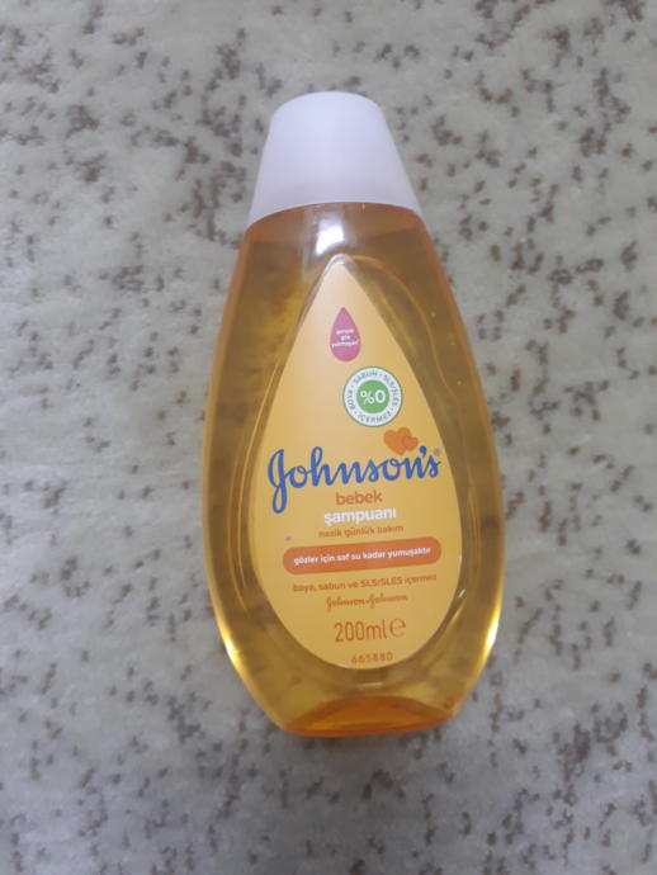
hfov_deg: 51.4
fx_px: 683
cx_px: 328
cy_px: 438
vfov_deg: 65.3
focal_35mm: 27
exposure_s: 1/17
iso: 160
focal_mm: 3.6
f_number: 1.9
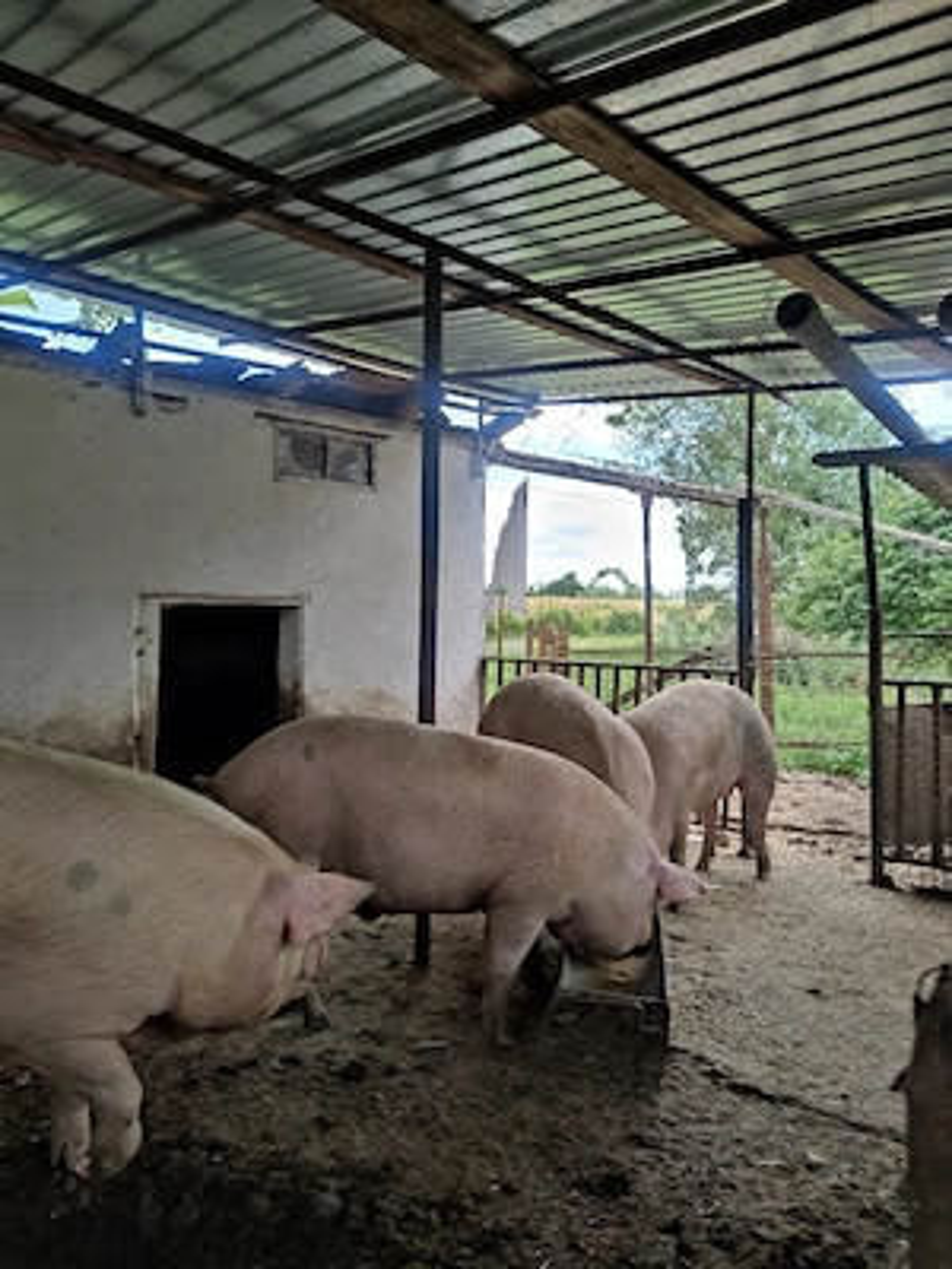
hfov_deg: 56.8
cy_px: 634
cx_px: 476
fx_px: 880
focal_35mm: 24
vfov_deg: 71.6
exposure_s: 1/143
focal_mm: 6.72
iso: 50
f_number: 1.69
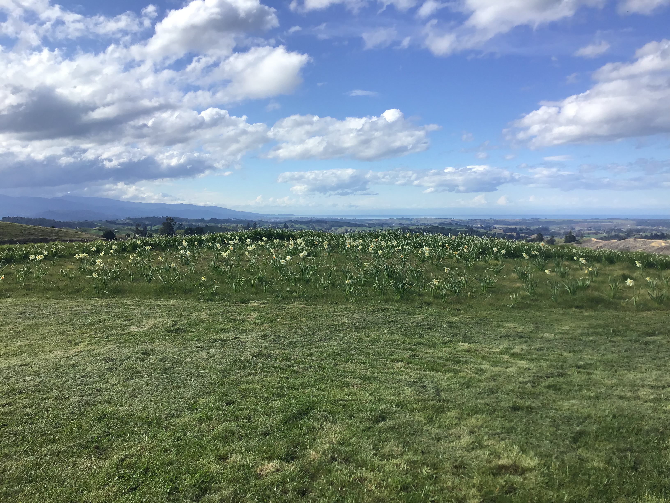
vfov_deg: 45.4
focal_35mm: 31
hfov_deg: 58.4
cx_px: 335
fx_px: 600
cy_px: 252
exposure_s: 1/1508
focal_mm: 3.3
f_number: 2.4
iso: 25
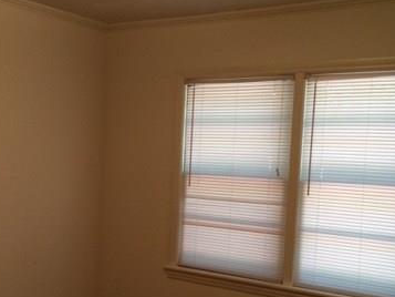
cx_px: 125
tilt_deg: -5.4
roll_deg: -1.4
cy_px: 198
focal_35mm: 52
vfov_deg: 27.9
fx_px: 594
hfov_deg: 36.4
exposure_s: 1/30
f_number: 2.2
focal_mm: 4.15
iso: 50
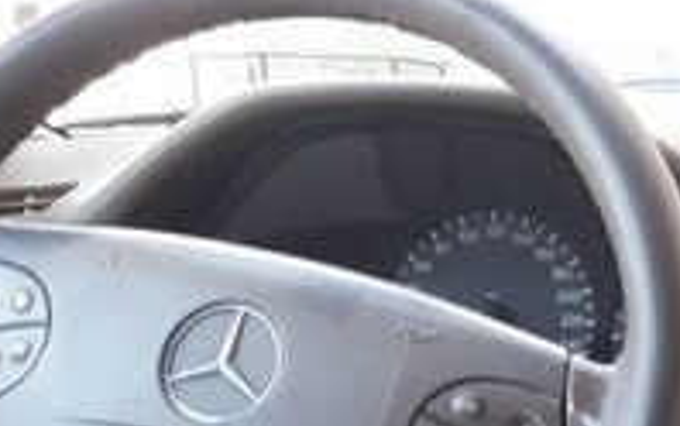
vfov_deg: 12.6
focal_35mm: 99
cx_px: 993
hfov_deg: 18.7
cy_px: 644
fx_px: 1836
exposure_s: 1/50
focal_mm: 3.7
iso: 50
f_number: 1.9
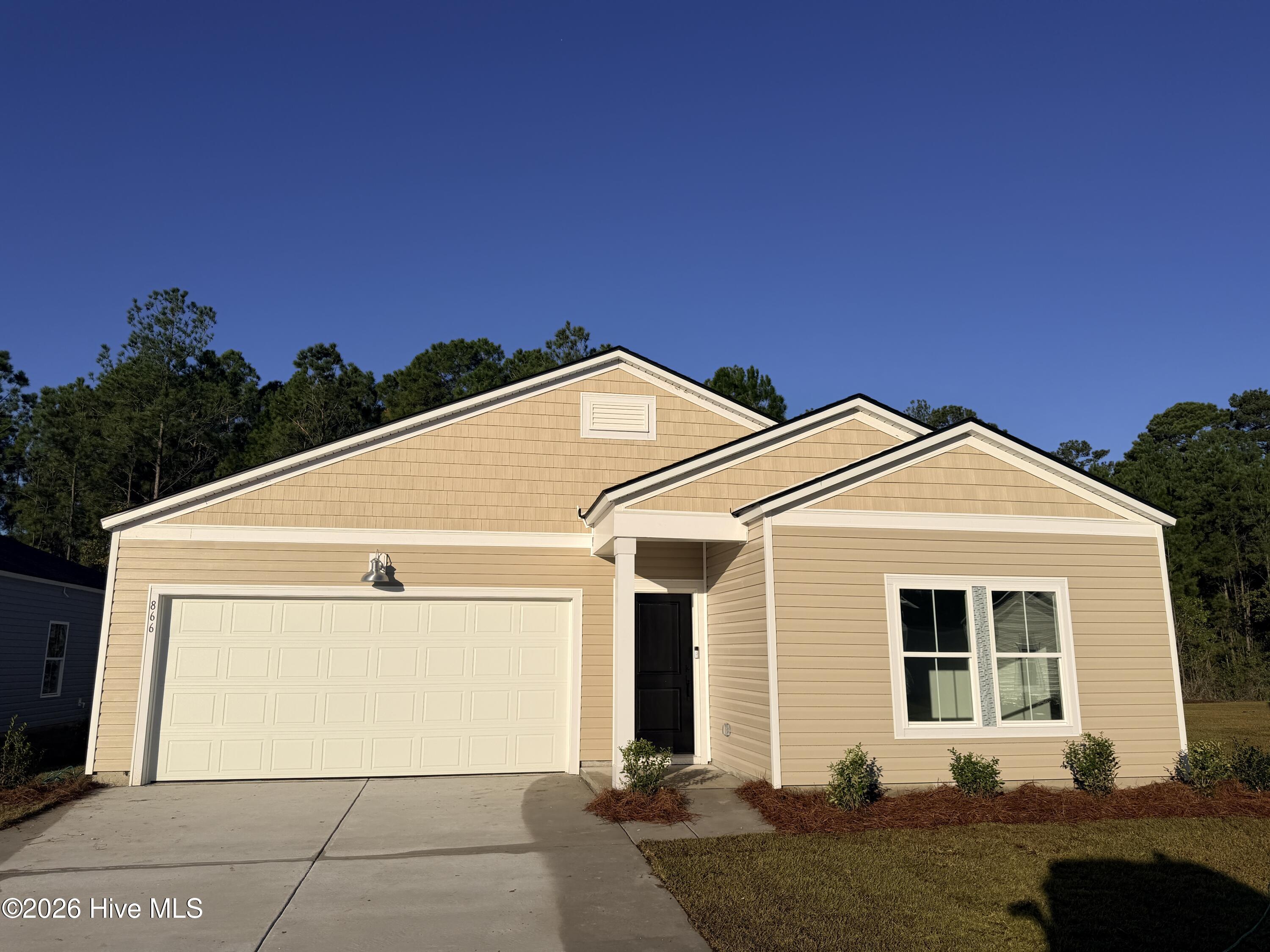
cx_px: 635
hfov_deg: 71.6
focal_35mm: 24
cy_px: 476
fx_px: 881
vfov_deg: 56.8
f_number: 1.78
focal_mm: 6.76
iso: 80
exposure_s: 1/14286
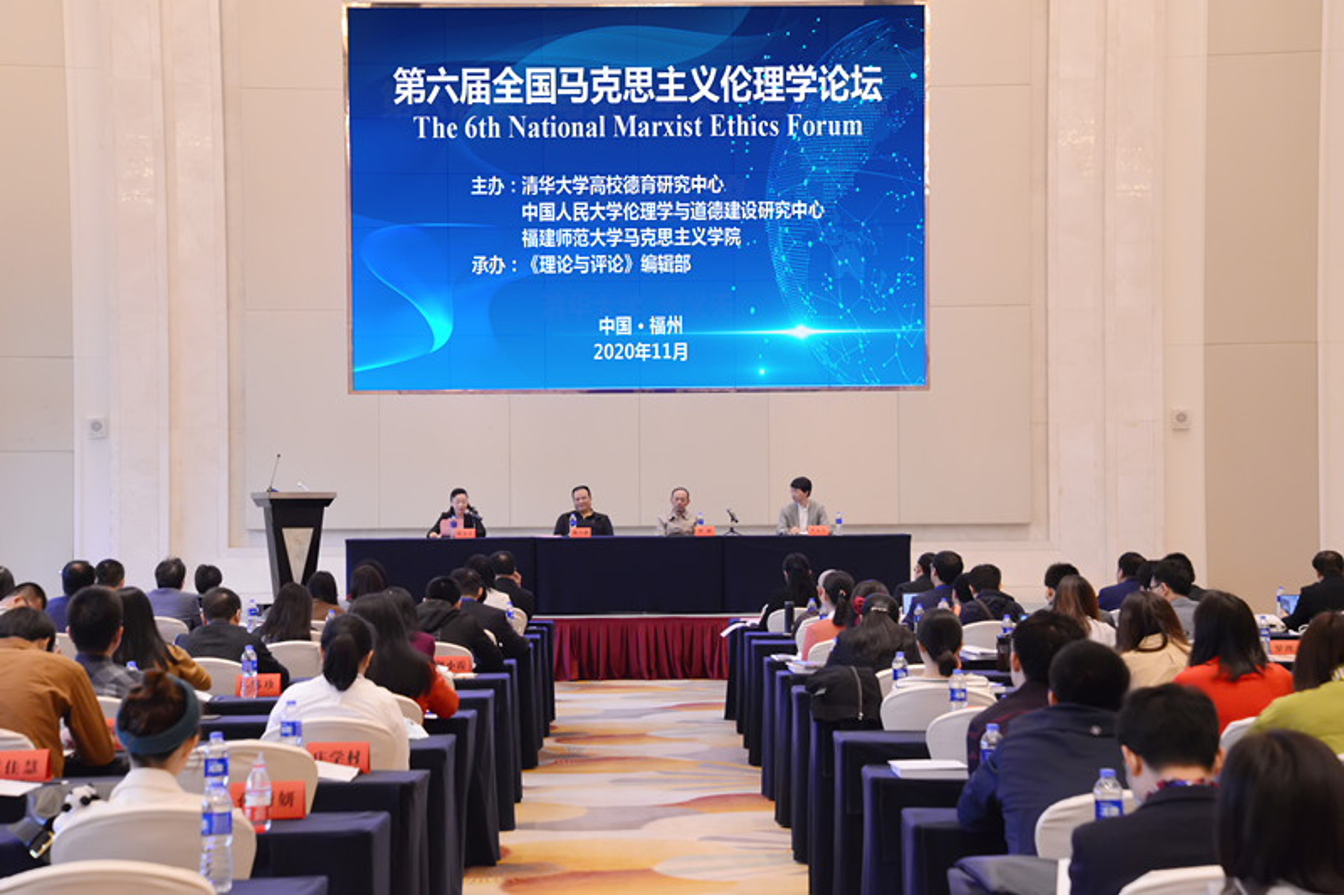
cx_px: 672
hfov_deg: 25.4
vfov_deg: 17.1
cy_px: 448
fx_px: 2986
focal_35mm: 80
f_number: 9.5
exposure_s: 1/60
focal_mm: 80
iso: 4000
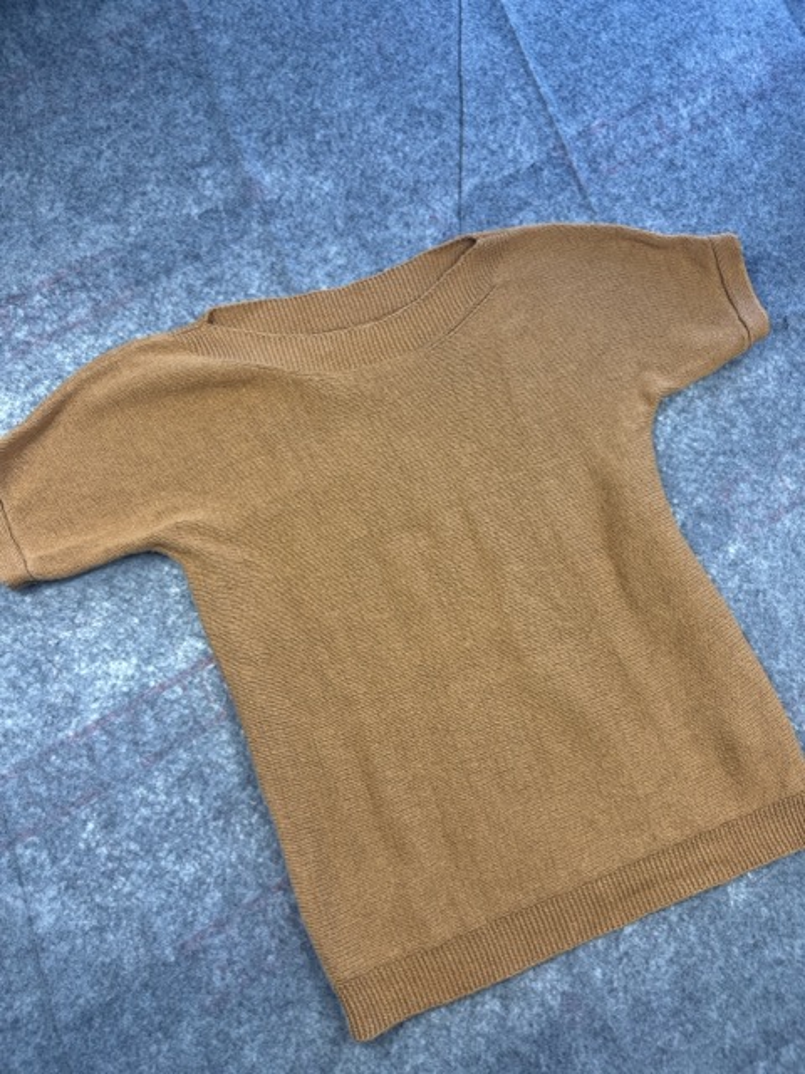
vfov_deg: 71.6
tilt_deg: -54.3
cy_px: 537
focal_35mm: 24
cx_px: 402
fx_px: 744
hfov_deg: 56.8
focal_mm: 6.76
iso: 64
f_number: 1.78
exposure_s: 1/100
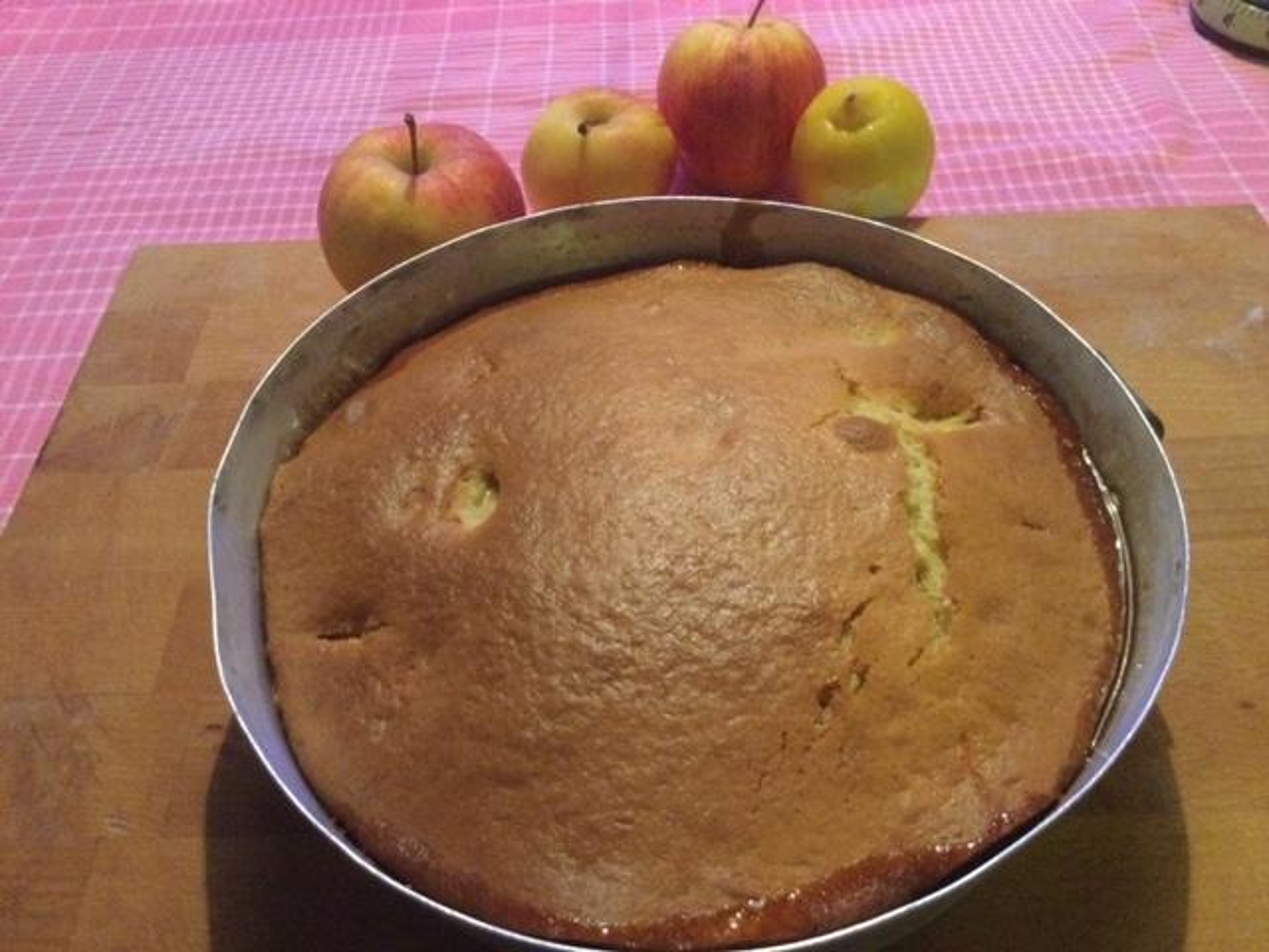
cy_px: 476
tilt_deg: -50.3
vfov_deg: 45.4
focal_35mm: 31
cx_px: 634
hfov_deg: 58.4
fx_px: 1136
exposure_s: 1/17
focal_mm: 3.3
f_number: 2.4
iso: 500
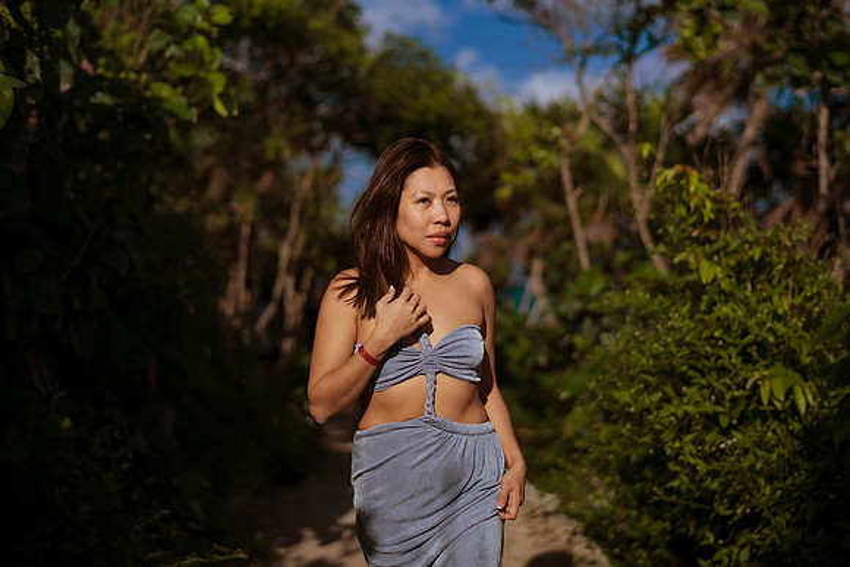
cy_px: 284
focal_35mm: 58
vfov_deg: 23.4
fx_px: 1370
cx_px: 425
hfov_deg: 34.5
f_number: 2
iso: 50
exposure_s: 1/8000
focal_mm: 58
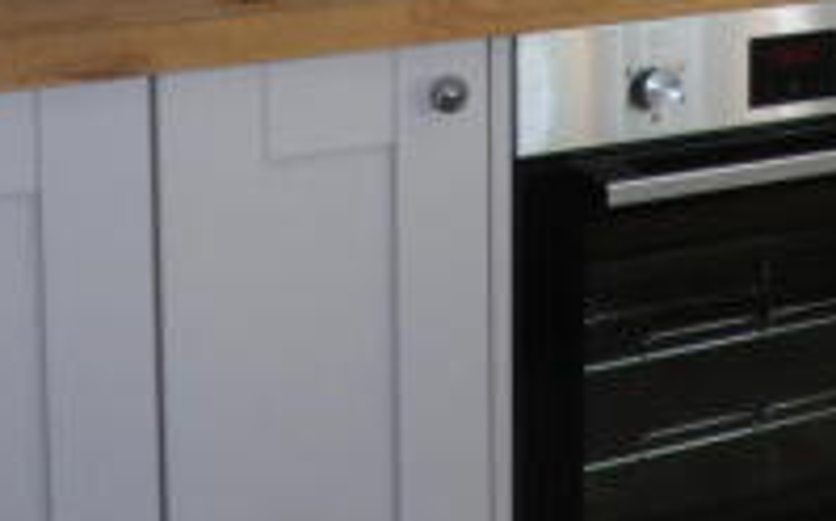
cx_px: 699
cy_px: -233
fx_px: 1981
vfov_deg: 14.1
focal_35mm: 87
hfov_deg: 23.4
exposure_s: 1/30
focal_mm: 5.1
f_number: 4.3
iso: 168
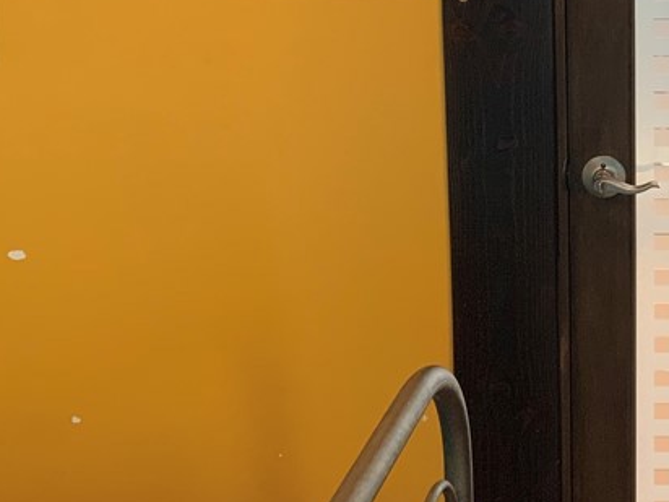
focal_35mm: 72
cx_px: 799
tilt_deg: -11.7
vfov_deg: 20.2
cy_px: 107
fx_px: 1391
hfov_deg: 24.5
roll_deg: -1.8
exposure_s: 1/60
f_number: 1.8
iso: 50
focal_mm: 3
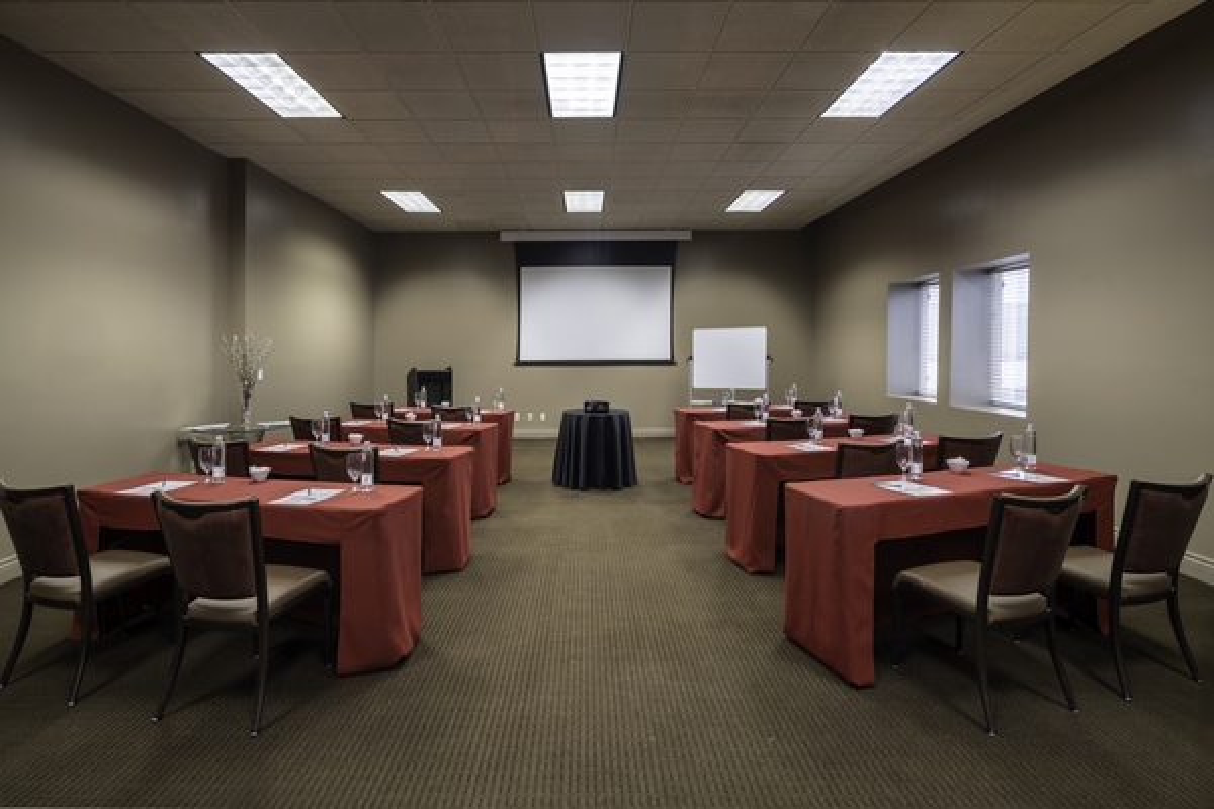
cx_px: 607
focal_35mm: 17
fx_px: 573
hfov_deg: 93.3
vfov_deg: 70.4
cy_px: 404
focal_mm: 17
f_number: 10
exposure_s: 1/10
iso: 100
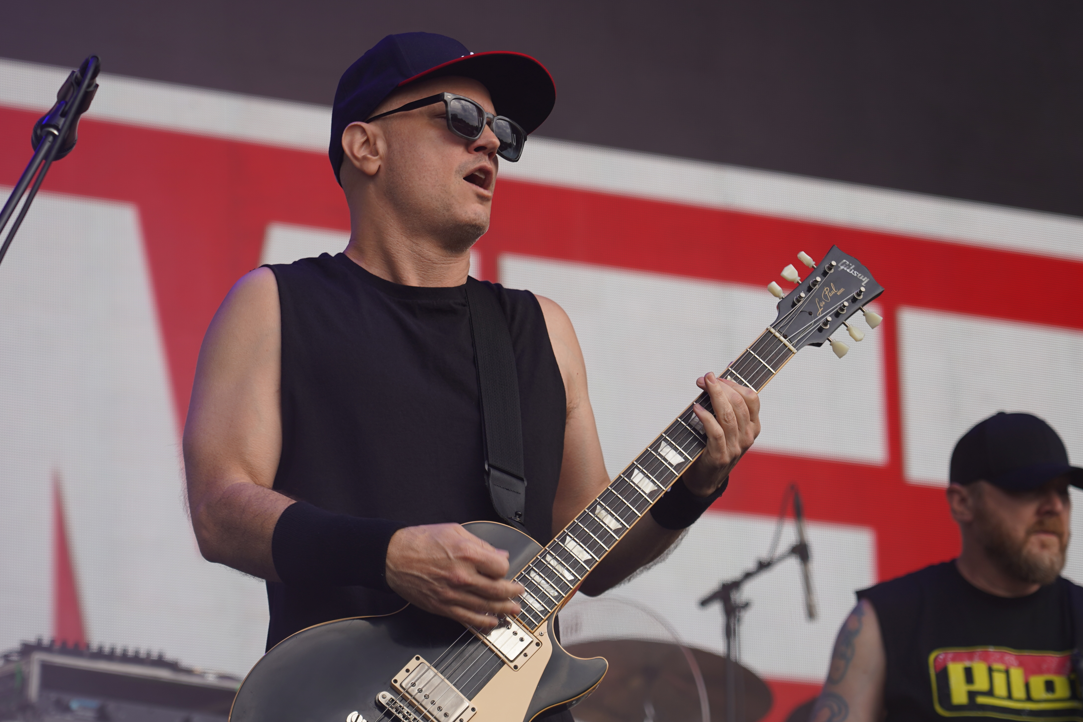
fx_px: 4332
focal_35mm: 144
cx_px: 441
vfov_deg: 9.5
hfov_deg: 14.2
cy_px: 392
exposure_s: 1/200
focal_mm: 105
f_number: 4.5
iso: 100
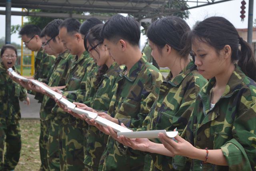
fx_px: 587
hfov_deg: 24.6
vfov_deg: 16.6
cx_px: 128
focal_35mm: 82
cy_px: 86
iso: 125
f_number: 5.6
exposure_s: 1/125
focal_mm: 55
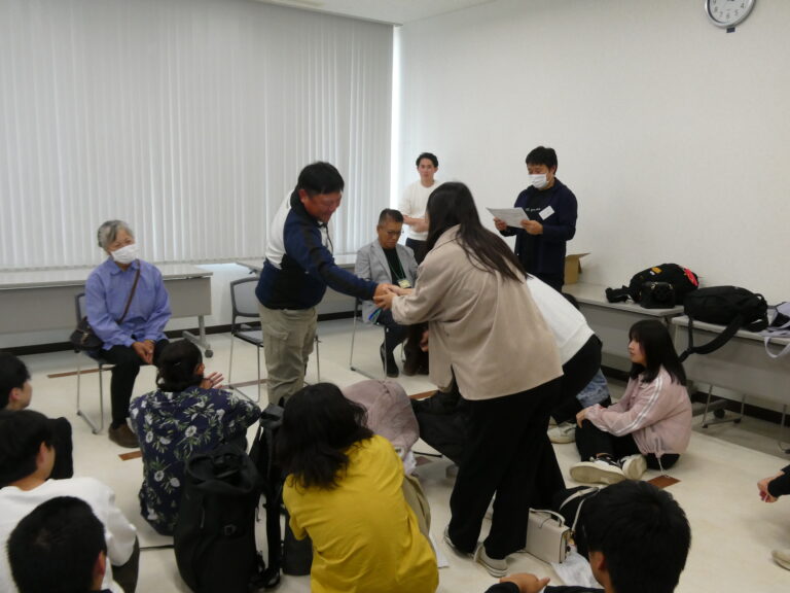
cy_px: 296
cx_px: 395
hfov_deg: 58.4
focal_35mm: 31
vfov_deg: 45.4
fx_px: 707
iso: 320
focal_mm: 5.4
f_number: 3.5
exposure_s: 1/60
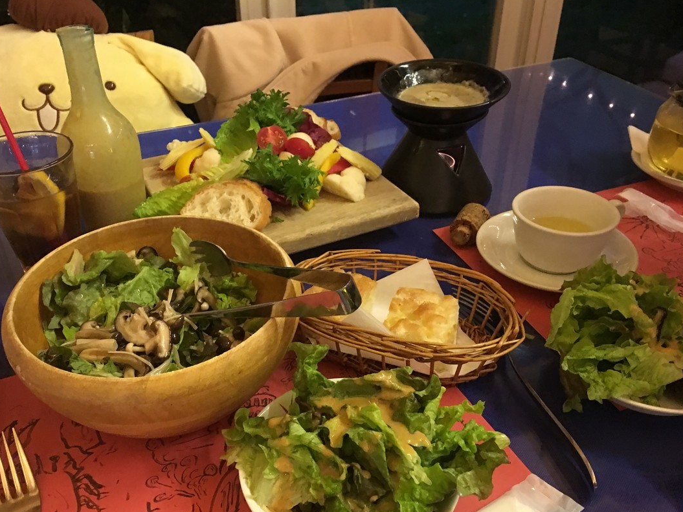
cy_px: 283
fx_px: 651
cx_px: 309
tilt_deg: -34.4
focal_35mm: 33
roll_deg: +1.7
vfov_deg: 42.9
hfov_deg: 55.3
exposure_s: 1/4
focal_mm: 4.15
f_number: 2.2
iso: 80
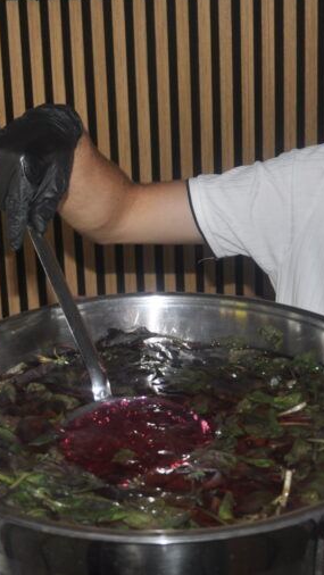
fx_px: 1271
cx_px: 74
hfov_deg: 14.5
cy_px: 231
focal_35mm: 83
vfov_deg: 25.4
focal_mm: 21
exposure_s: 1/60
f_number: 3.8
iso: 200
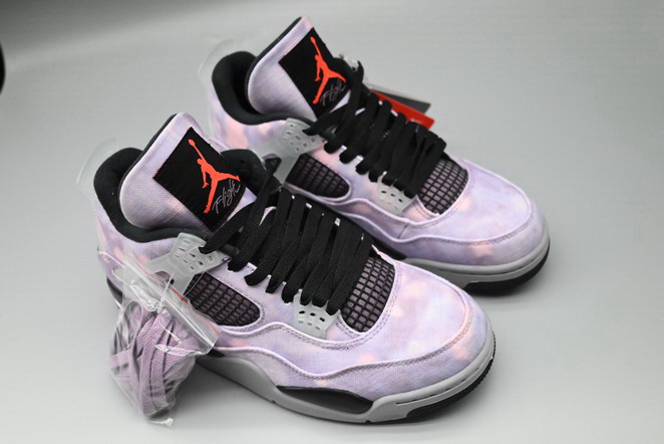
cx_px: 332
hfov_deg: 53.1
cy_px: 222
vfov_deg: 36.9
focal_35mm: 36
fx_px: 664
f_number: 5
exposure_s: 1/5000
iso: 9000
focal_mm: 36
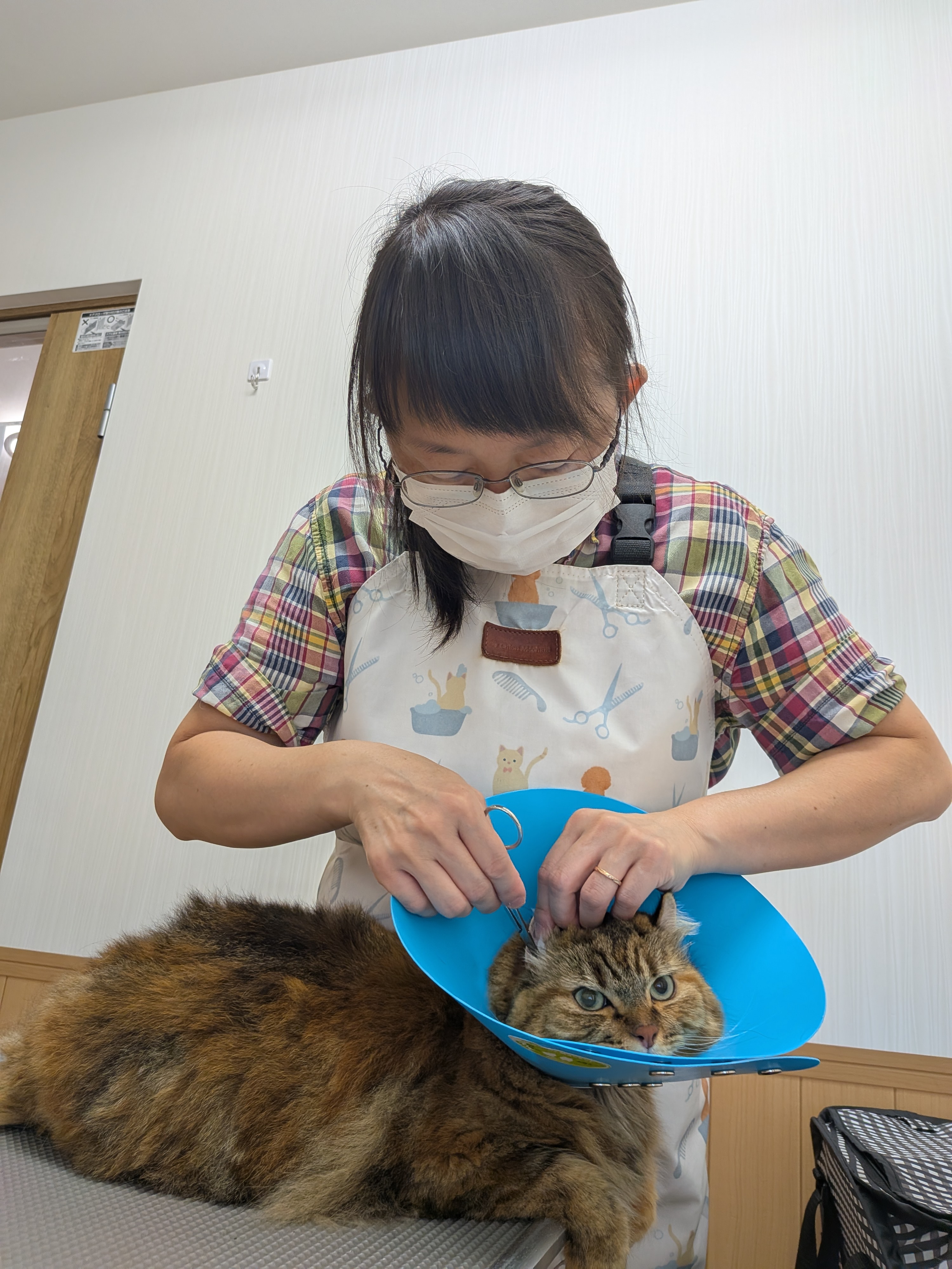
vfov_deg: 71.6
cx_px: 476
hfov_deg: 56.8
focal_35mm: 24
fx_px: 880
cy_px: 634
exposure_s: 1/60
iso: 48
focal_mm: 4.53
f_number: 1.7
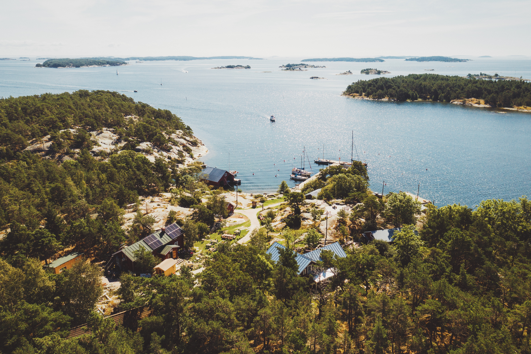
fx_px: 413
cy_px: 177
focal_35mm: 28
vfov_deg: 46.4
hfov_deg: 65.5
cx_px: 266
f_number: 4.5
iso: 100
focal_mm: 10.26
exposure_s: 1/240
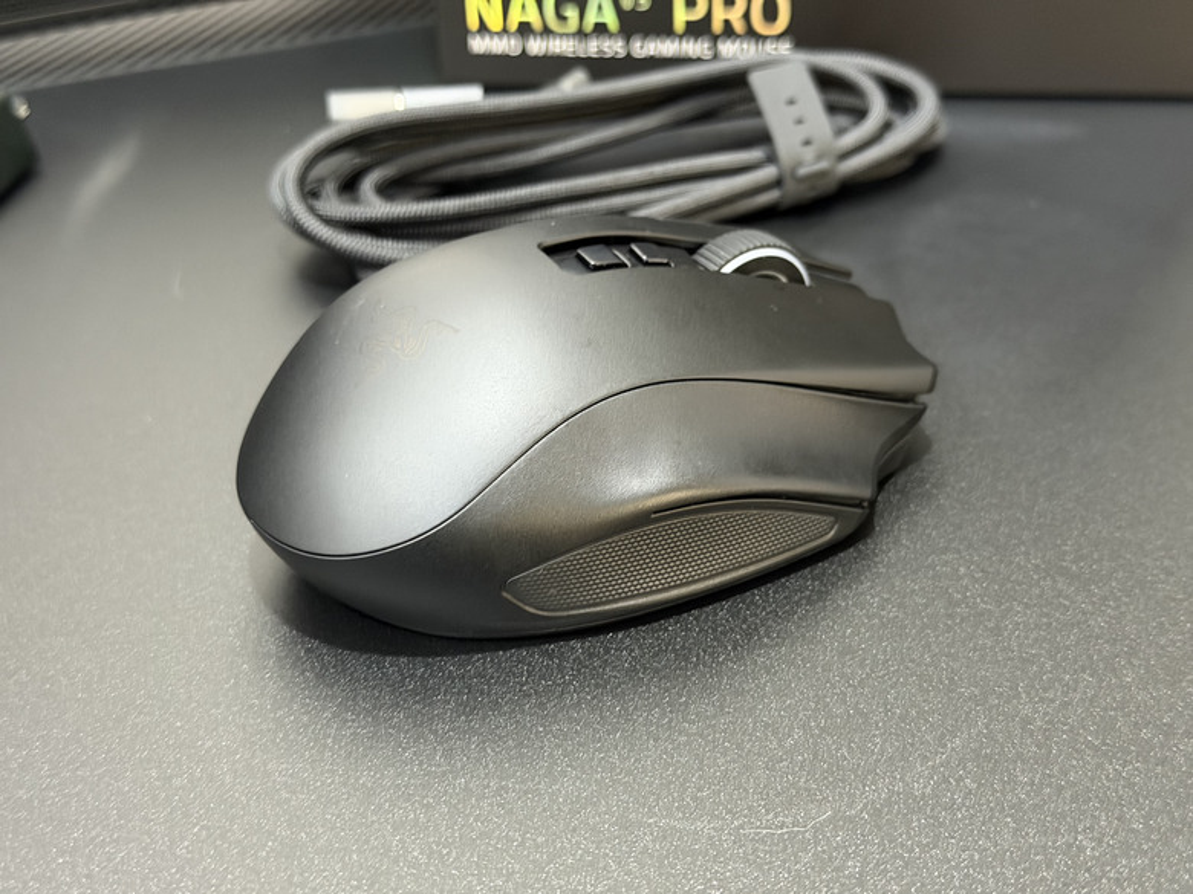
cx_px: 596
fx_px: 1654
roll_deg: +2.8
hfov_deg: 39.7
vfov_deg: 30.3
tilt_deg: -32.8
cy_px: 447
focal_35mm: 48
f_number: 1.78
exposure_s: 1/20
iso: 640
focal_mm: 6.76
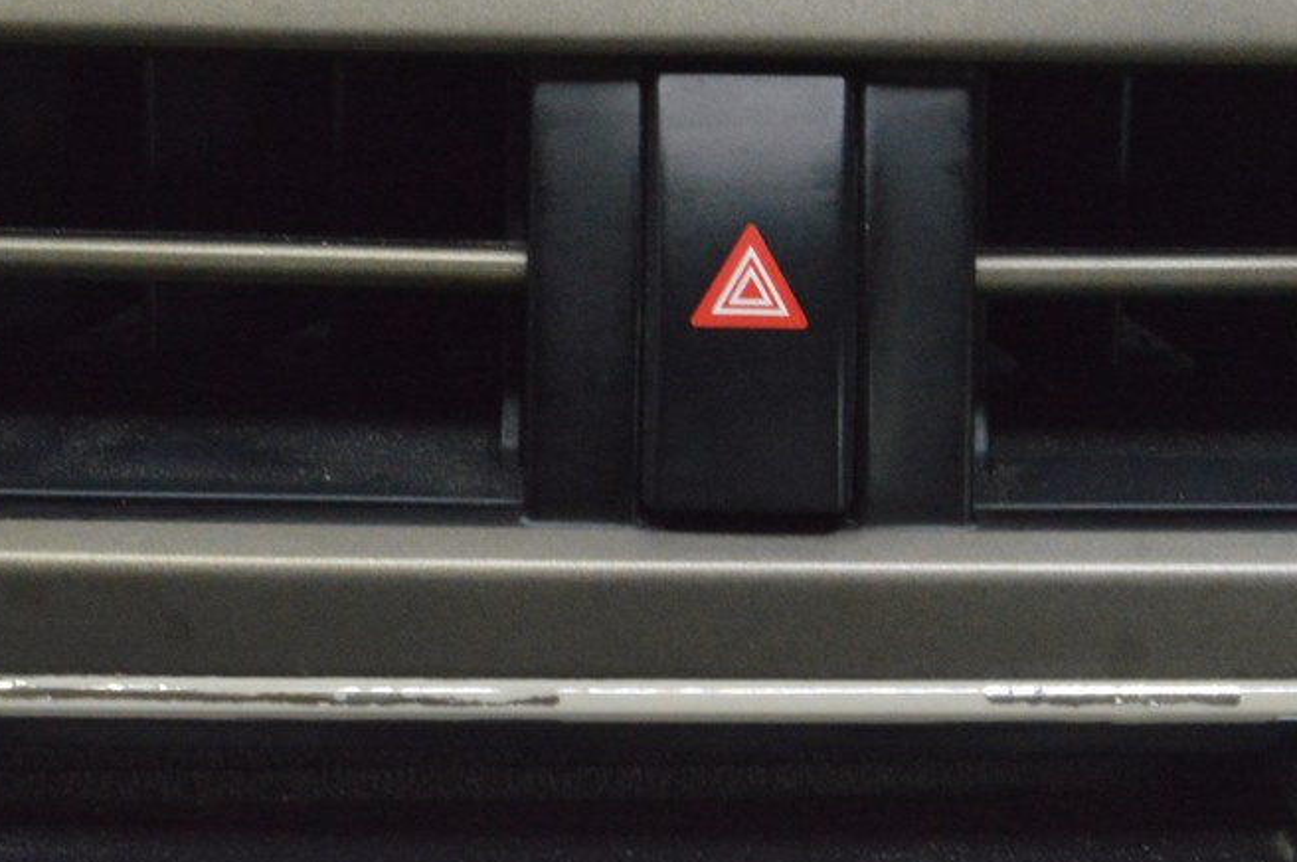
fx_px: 4635
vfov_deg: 10.6
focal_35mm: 129
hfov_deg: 15.9
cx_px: 732
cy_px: 252
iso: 6400
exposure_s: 1/15
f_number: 20
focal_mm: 55
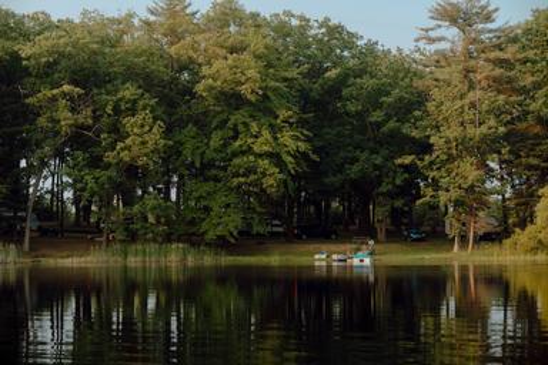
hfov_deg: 23.9
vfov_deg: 16.1
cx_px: 274
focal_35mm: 85
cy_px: 182
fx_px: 1294
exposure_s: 1/160
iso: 125
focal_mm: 85
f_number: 5
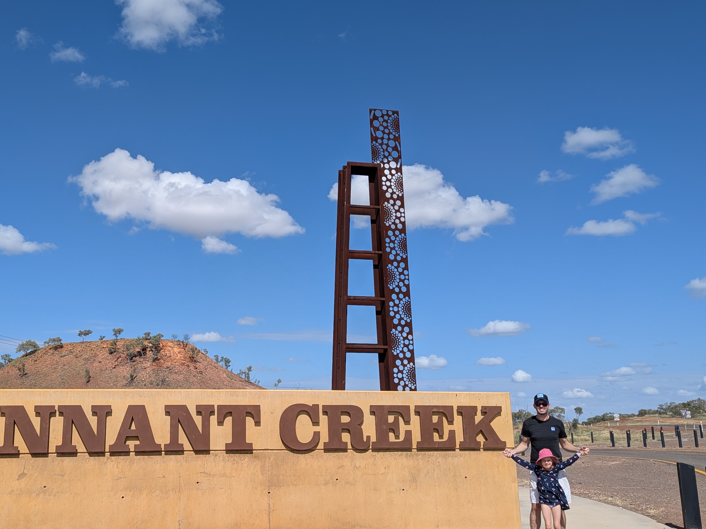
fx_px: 693
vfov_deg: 41.8
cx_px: 250
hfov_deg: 53.2
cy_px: 278
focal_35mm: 34
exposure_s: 1/2096
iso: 29
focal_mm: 4.53
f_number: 1.7
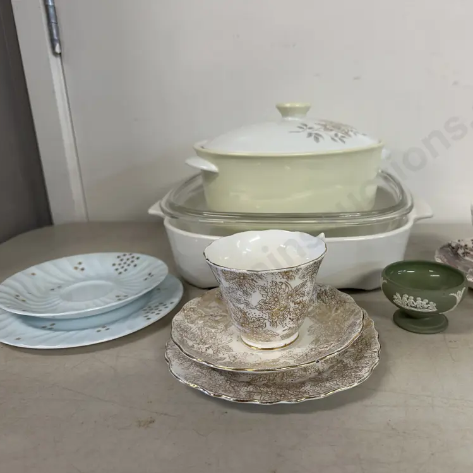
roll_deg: +0.7
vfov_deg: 55.6
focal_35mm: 29
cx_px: 304
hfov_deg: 54.8
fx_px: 448
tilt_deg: -19.5
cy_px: 242
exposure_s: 1/100
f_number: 1.78
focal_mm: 6.86
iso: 160
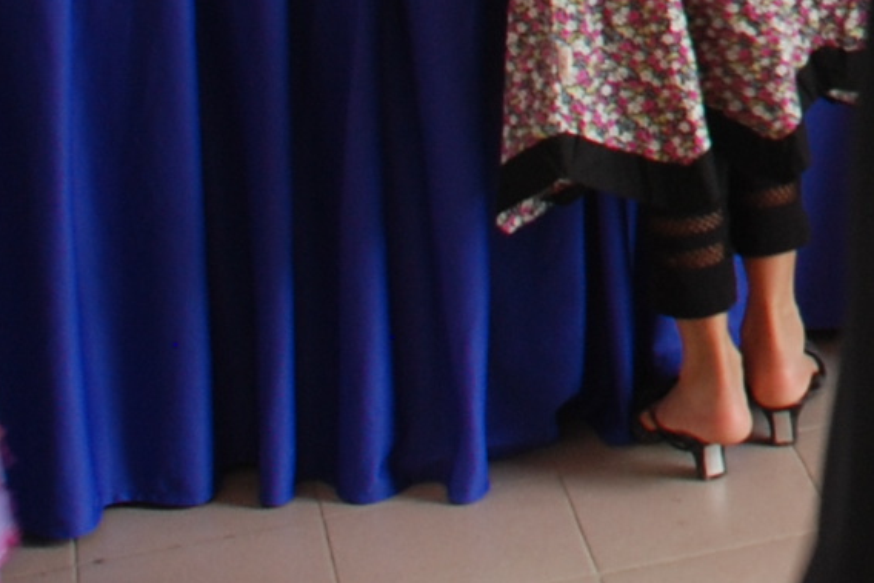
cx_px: 1602
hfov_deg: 13.3
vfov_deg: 9.0
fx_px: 3351
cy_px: -800
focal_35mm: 138
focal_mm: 18
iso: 200
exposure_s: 1/30
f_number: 3.5
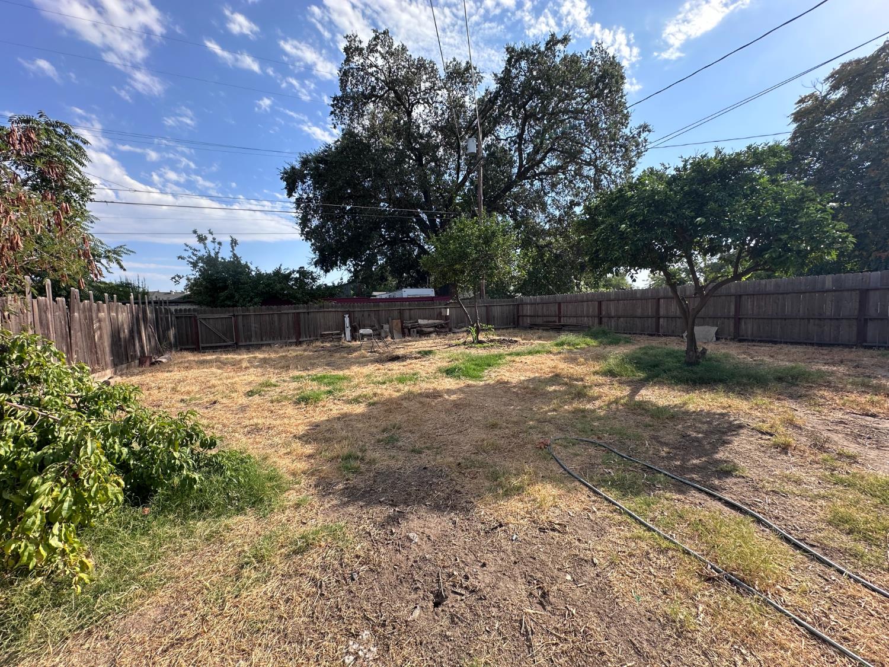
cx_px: 444
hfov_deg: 102.1
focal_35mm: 14
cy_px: 334
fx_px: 360
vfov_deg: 85.7
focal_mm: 2.22
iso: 40
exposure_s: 1/790
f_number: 2.2
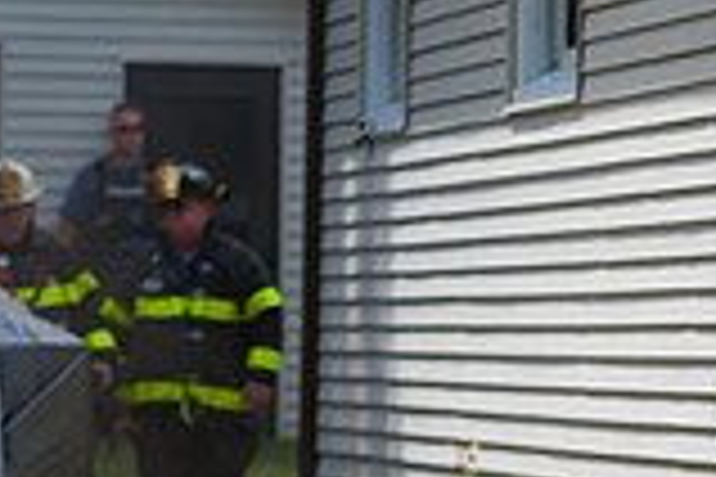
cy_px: 436
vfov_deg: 4.4
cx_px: 892
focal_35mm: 310
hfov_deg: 6.6
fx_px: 6165
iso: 200
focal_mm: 85
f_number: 3.2
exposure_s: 1/3200
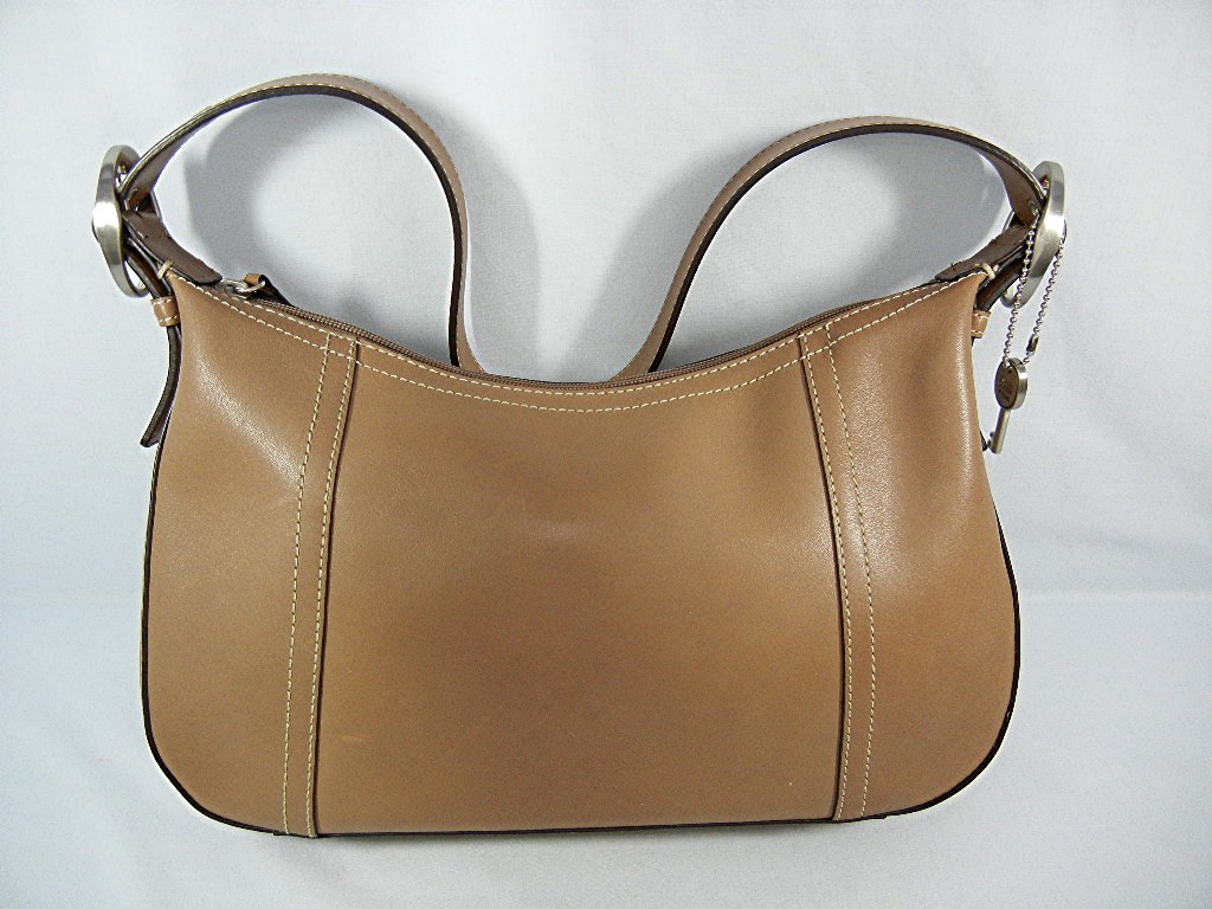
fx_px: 1050
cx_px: 606
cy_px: 454
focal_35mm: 30
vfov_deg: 46.8
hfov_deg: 60.0
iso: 207
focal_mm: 5.4
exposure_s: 1/30
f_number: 3.5
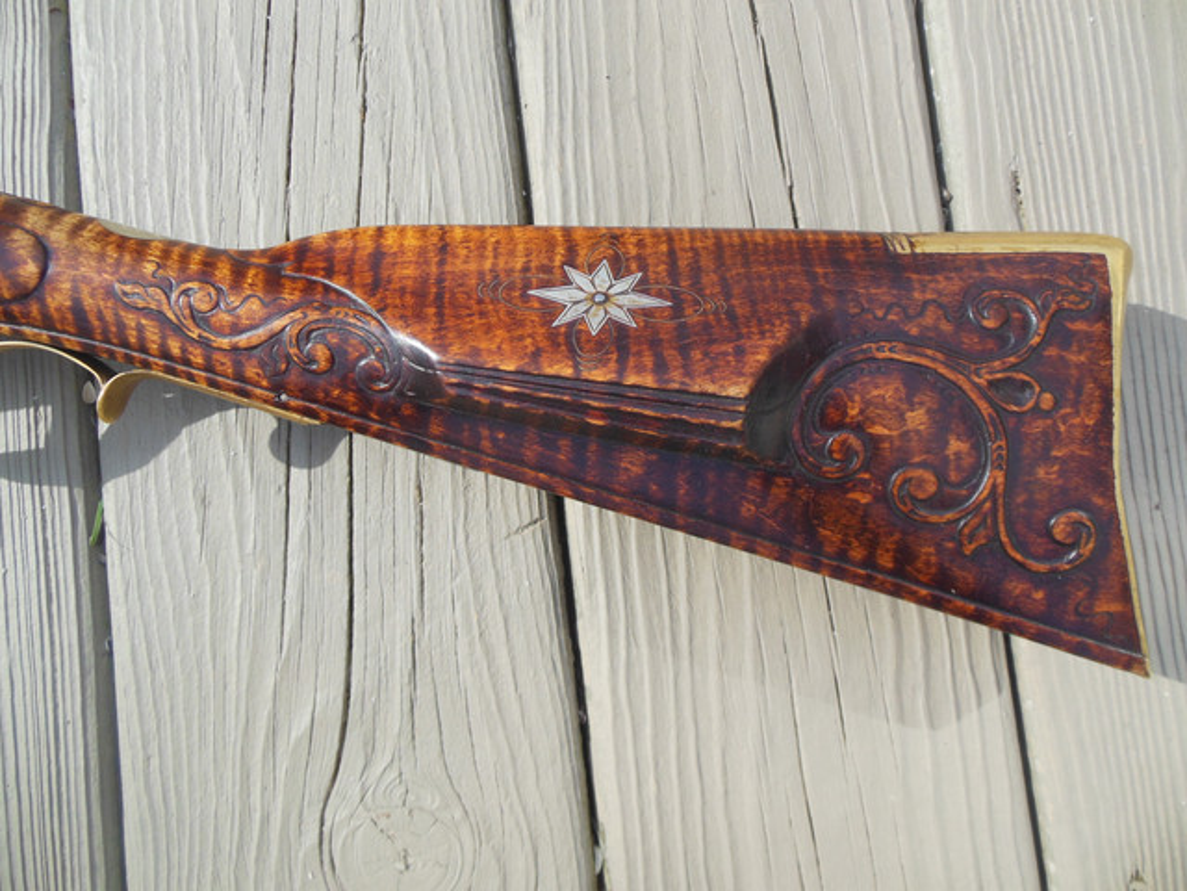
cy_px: 446
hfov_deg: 69.4
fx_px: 857
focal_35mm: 25
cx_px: 594
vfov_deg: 54.9
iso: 125
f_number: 3.2
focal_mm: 4.5
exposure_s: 1/800
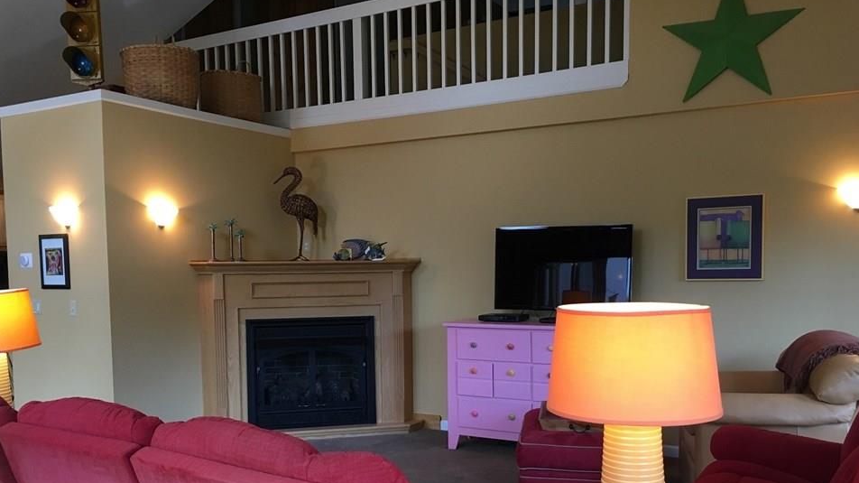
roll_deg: +0.2
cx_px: 419
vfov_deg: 34.3
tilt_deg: -3.4
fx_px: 774
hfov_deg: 58.0
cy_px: 321
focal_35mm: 34
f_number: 2.2
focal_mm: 4.15
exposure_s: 1/30
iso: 100
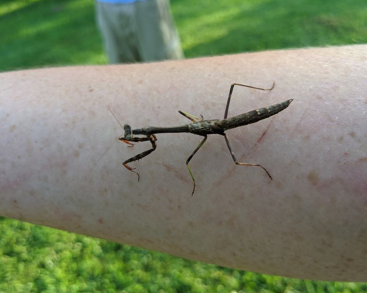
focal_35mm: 29
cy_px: 150
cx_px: 169
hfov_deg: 60.4
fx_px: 315
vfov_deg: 50.0
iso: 56
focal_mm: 4.38
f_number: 1.73
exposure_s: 1/317
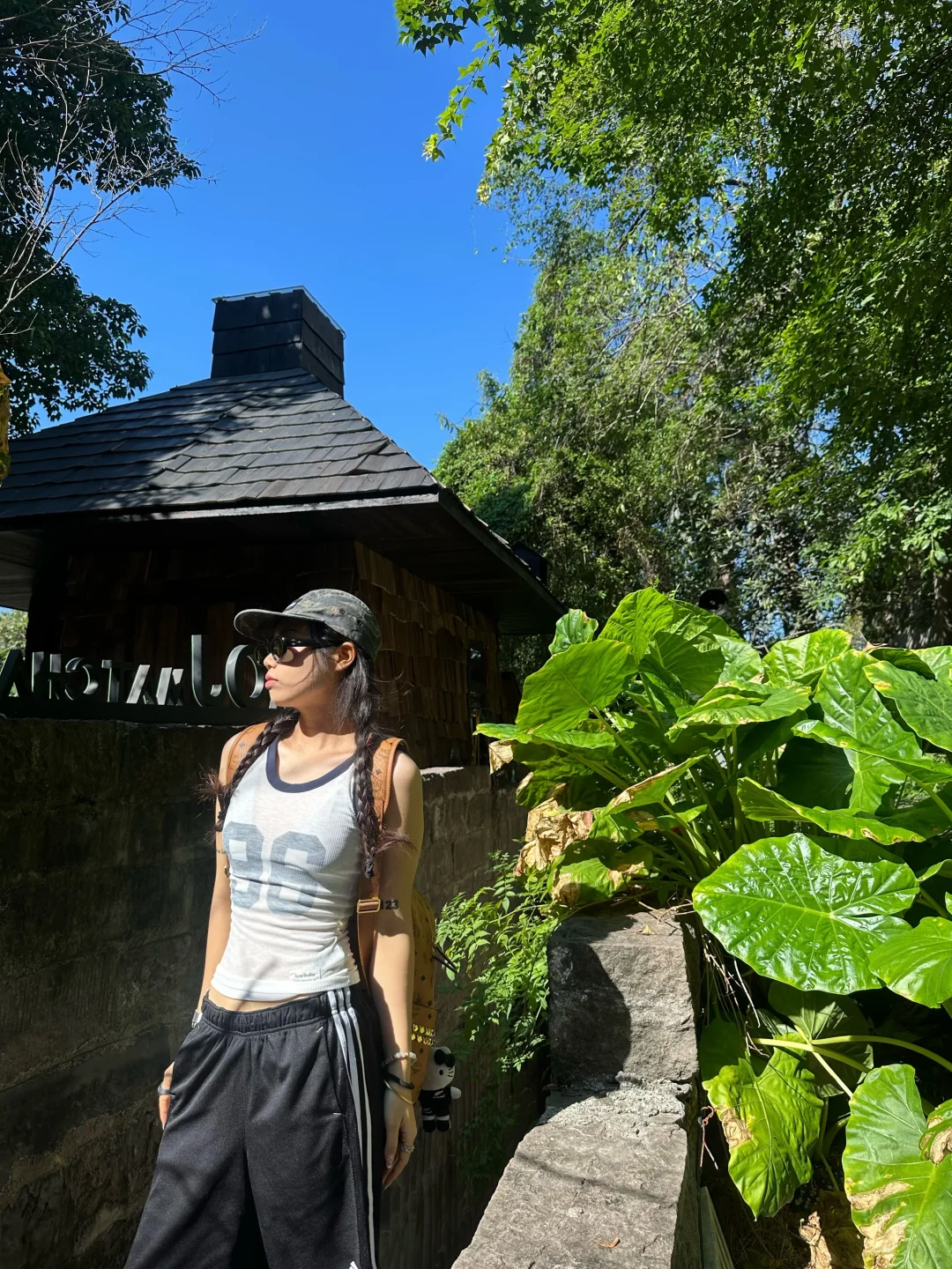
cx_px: 476
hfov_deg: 53.1
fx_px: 953
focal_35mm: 26
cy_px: 634
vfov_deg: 67.3
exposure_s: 1/60
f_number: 1.5
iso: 125
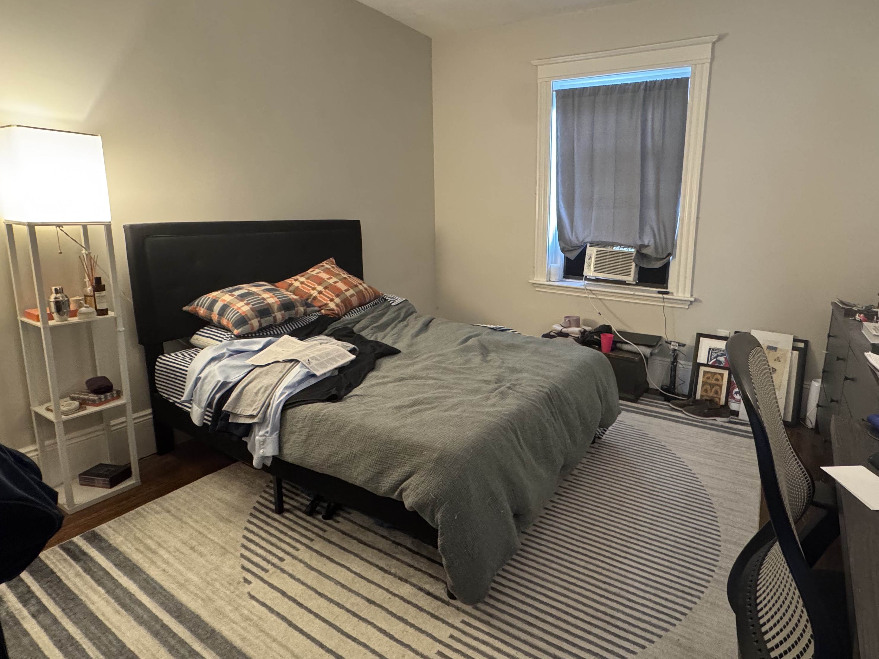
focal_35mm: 19
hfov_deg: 83.8
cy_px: 292
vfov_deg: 68.5
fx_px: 482
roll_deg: -0.9
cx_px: 521
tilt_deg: -10.1
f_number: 2.2
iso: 640
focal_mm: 2.22
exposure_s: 1/60
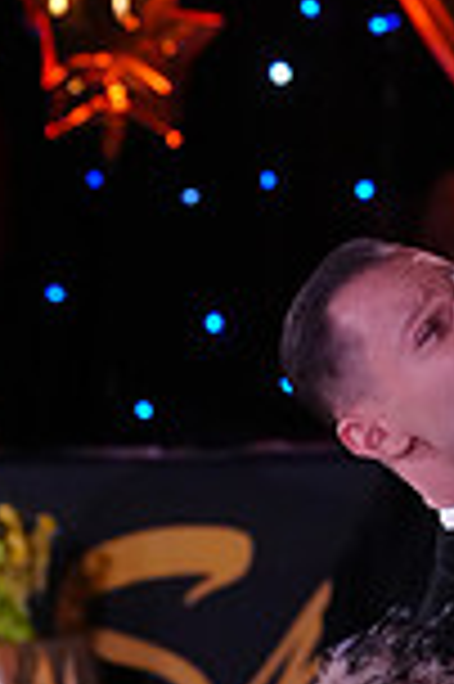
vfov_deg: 4.6
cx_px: 623
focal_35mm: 447
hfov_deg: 3.1
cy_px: 1233
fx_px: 8474
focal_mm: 117
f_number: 5
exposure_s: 1/400
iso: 8000
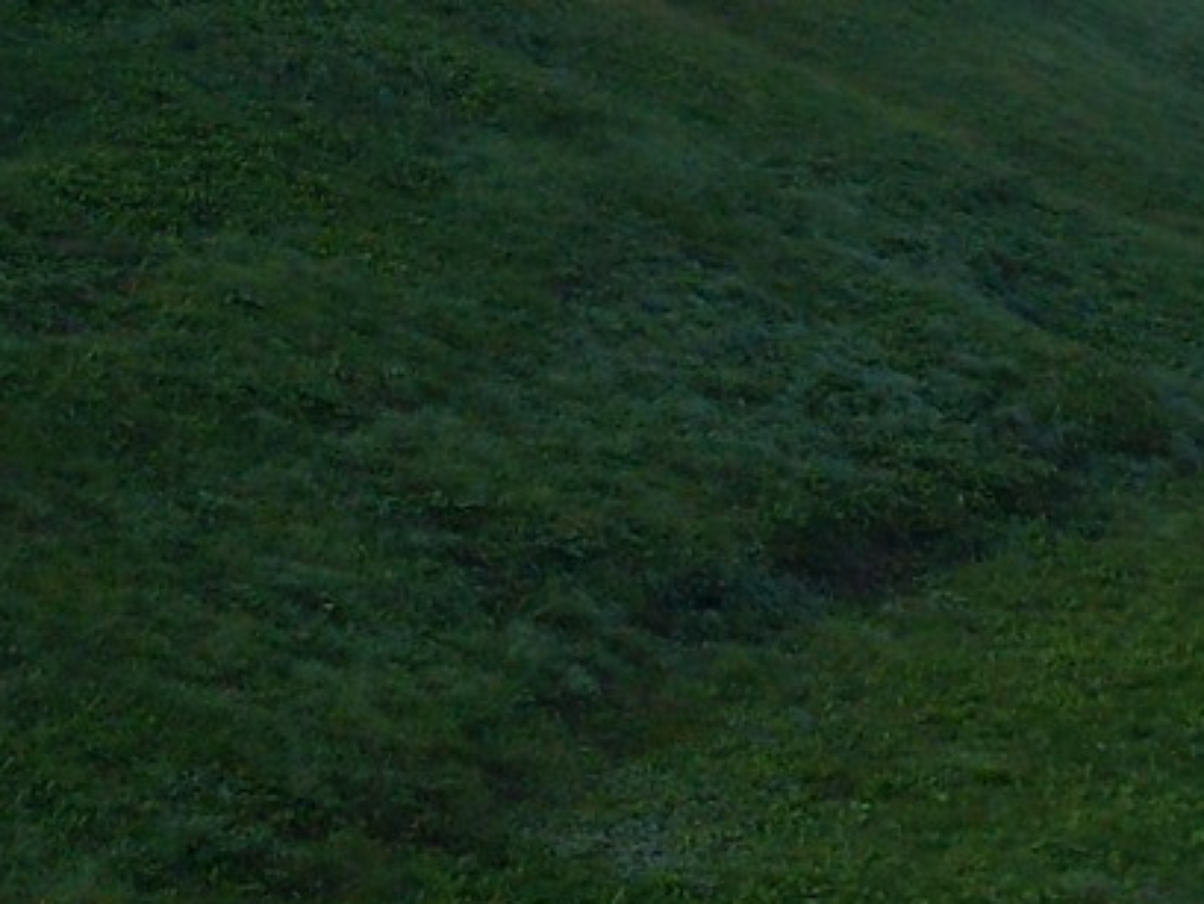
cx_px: 1044
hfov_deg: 14.7
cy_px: -443
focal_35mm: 133
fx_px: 4627
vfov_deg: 10.8
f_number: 2.8
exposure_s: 1/500
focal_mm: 6.3
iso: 80
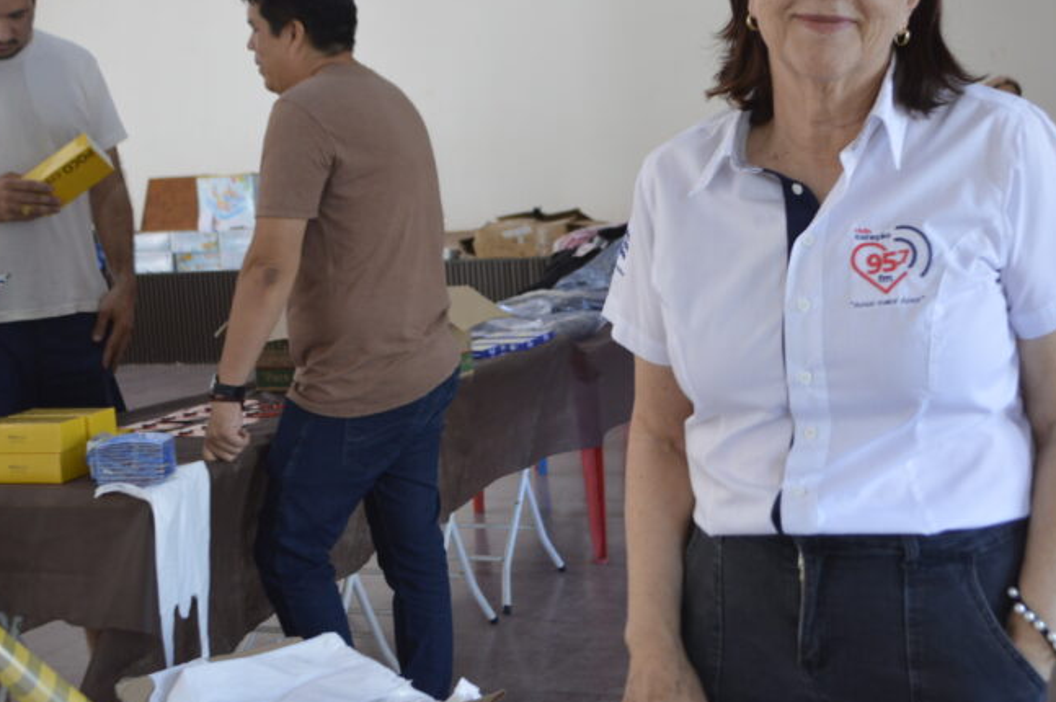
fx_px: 1670
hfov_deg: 35.1
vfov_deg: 23.7
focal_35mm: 57
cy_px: 264
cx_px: 557
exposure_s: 1/60
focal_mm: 24
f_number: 4
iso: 400
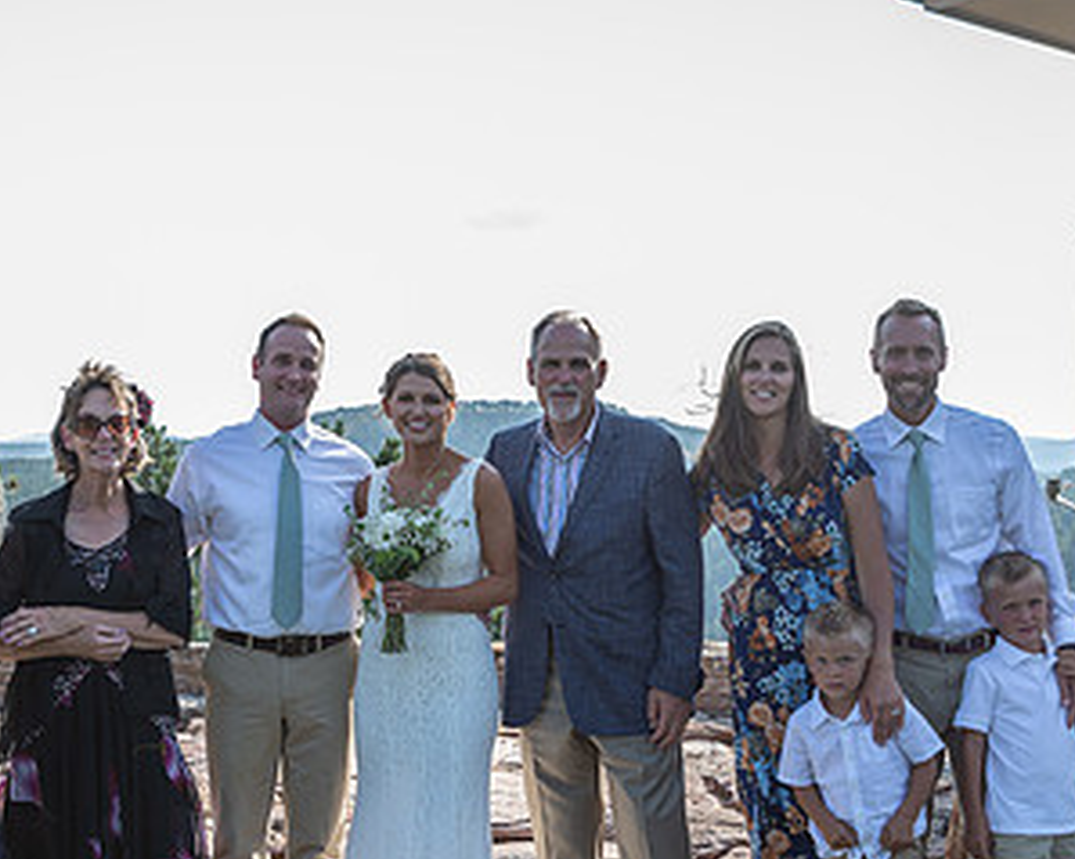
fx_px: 1685
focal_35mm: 53
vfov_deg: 28.5
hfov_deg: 35.4
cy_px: 518
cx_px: 519
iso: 125
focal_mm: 29
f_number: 3.5
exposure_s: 1/400
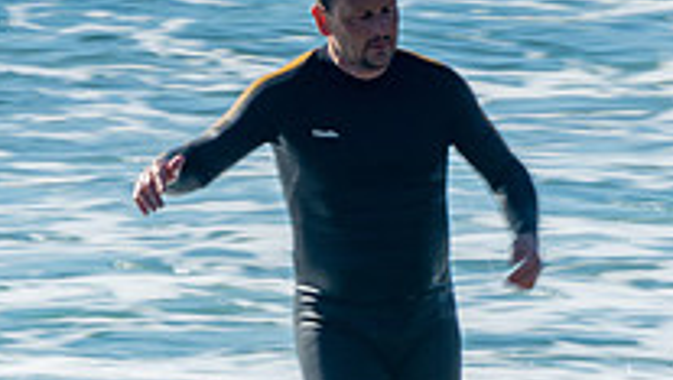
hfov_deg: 1.8
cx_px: 462
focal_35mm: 1231
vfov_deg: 1.0
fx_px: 21993
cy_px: 482
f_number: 20
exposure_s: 1/50
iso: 100
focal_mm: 280
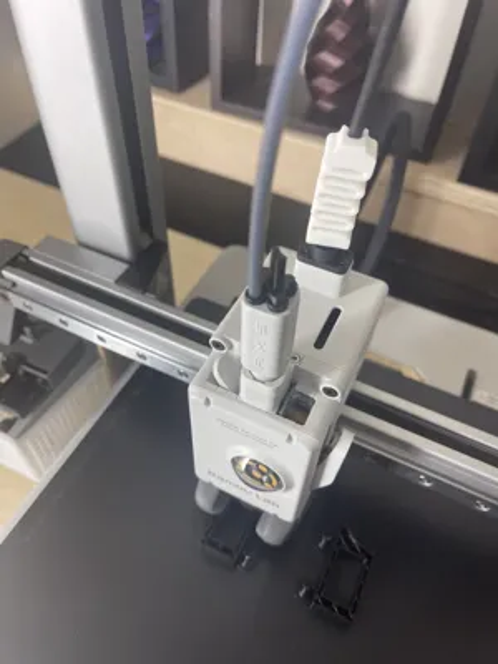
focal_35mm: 25
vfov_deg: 69.4
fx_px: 480
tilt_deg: -50.4
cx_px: 249
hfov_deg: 54.9
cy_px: 332
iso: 100
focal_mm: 5.1
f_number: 1.6
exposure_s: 1/120
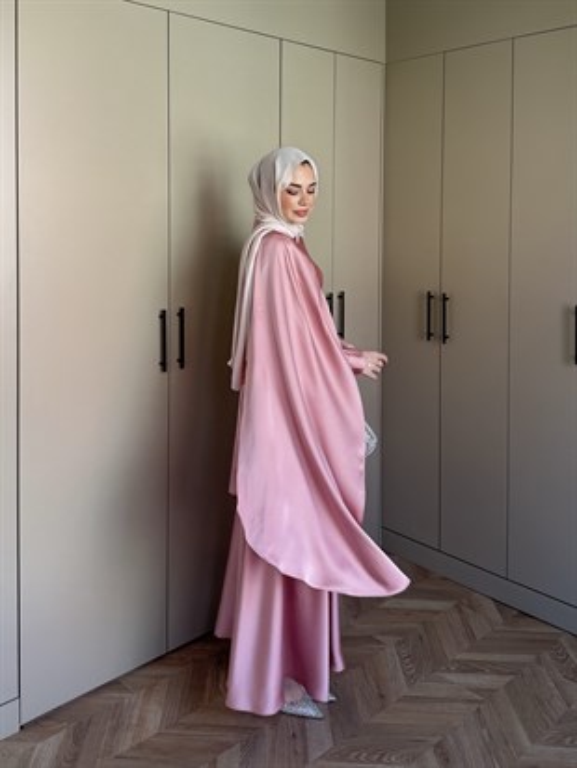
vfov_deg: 71.6
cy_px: 384
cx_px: 288
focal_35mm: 24
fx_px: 533
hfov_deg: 56.8
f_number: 1.78
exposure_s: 1/133
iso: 50
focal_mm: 6.76
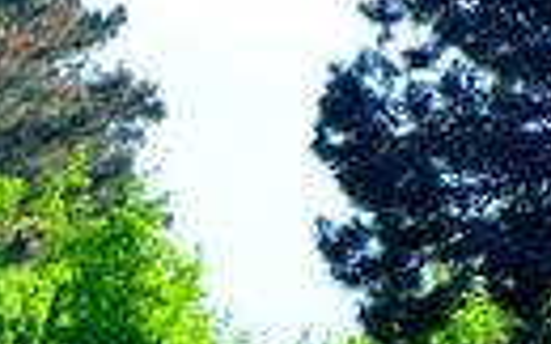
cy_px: 843
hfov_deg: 3.1
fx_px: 9842
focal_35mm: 656
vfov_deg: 2.0
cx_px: -1318
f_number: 5.3
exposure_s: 1/400
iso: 640
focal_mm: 62
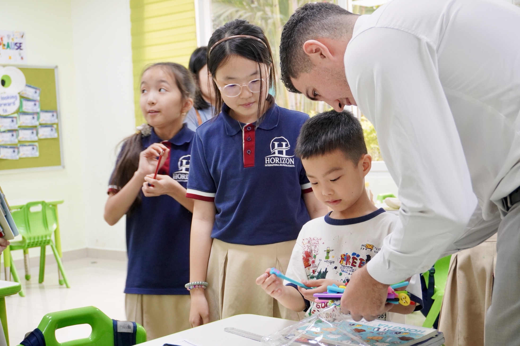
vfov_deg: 23.8
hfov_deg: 35.1
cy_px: 173
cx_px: 260
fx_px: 823
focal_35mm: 57
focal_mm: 38
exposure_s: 1/60
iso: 1000
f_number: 5.6
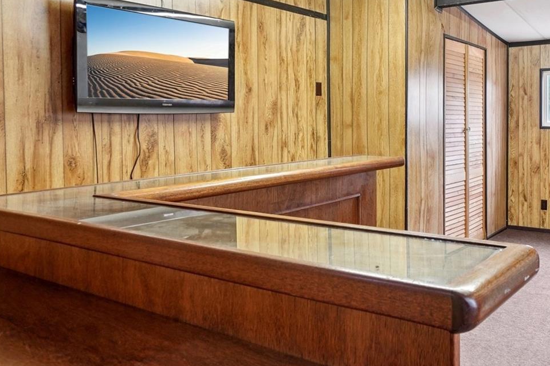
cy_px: 136
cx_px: 453
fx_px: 458
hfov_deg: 56.6
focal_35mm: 30
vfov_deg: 43.2
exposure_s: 1/8
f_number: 8
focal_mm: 12
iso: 400
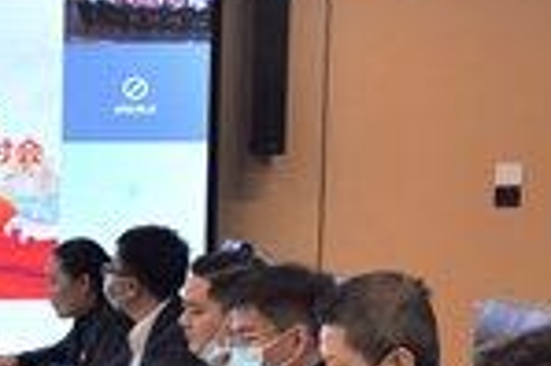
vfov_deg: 9.6
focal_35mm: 140
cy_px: 449
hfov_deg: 13.9
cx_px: -237
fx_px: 2140
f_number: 5.6
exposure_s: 1/160
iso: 1250
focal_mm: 32
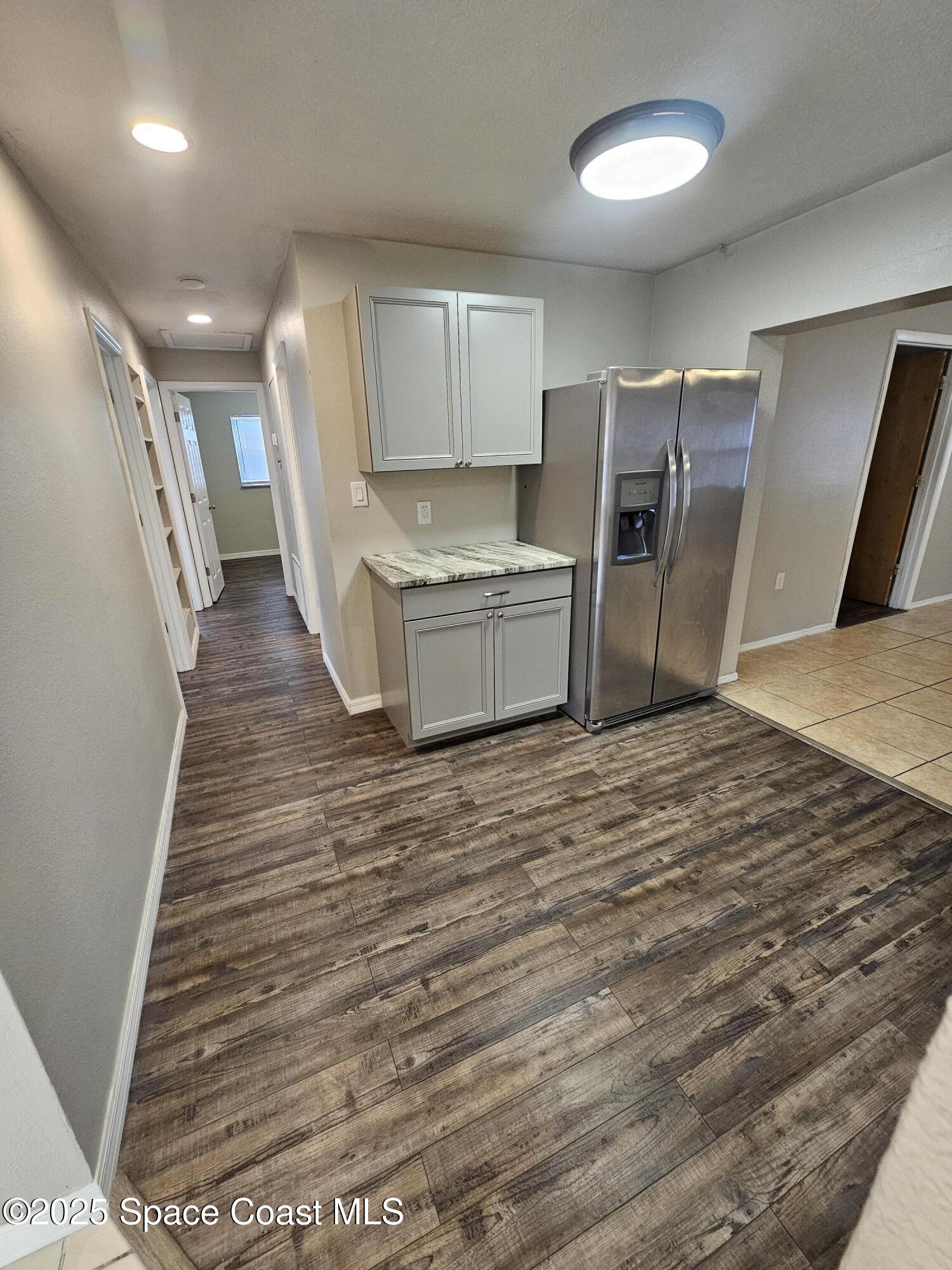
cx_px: 476
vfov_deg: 106.2
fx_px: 477
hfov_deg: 89.9
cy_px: 635
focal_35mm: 13
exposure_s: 1/60
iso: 320
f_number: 2.2
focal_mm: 2.2
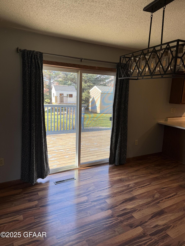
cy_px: 123
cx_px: 92
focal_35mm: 24
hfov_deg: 56.8
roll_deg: -1.5
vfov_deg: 71.6
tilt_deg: -10.5
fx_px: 171
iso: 80
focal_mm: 6.76
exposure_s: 1/133
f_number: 1.78
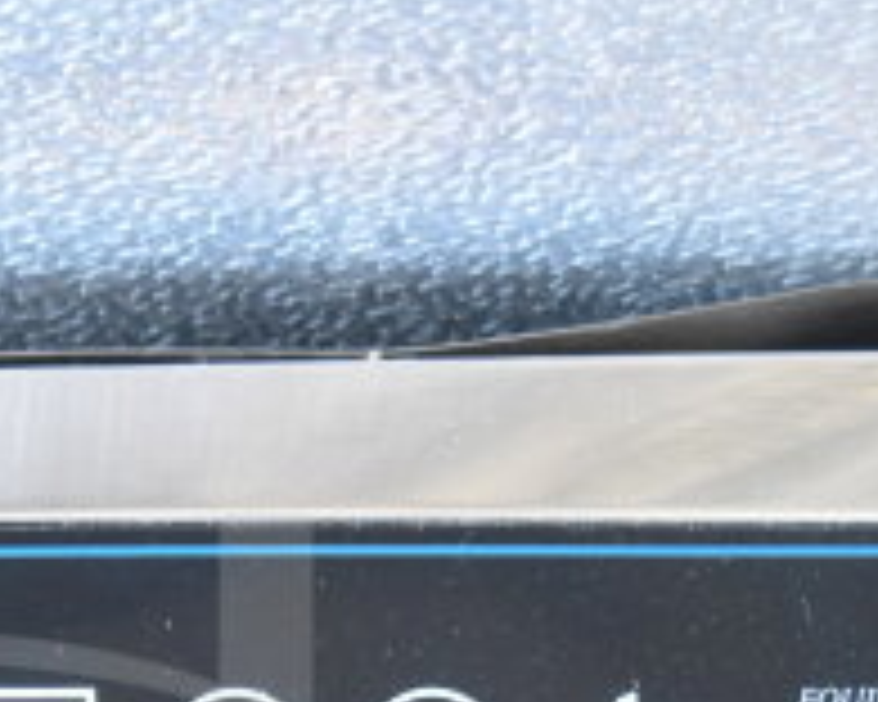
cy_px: 727
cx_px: -77
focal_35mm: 176
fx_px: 4573
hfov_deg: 10.8
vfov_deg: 8.7
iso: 2000
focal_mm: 40
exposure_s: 1/60
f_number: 4.8
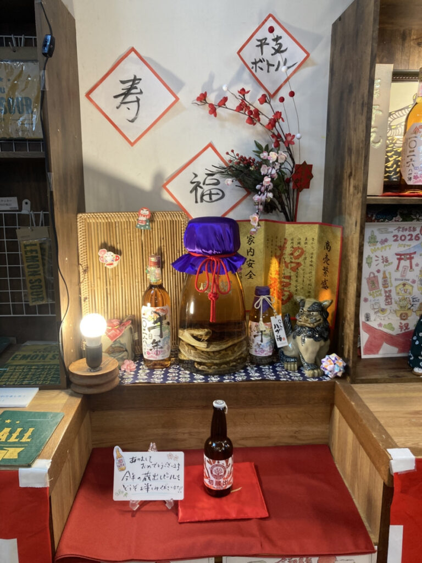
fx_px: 455
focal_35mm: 28
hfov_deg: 49.7
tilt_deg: -11.4
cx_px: 211
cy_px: 282
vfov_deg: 63.4
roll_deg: -0.2
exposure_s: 1/60
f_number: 1.8
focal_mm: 3.99
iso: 100
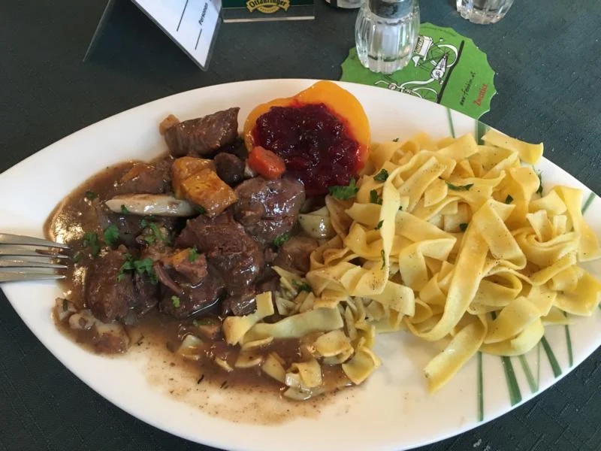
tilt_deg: -61.6
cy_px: 226
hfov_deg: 61.7
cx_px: 300
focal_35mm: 29
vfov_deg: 48.2
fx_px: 503
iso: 250
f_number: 2.2
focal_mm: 4.15
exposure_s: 1/33
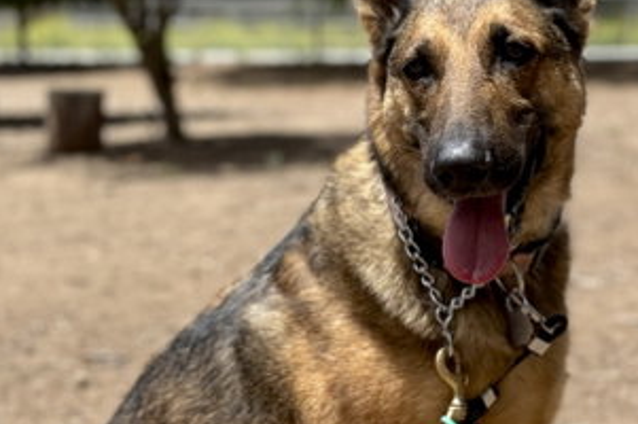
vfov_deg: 16.4
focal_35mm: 83
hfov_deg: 24.5
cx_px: 373
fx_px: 1469
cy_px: 236
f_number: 1.78
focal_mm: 6.76
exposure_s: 1/3534
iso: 80
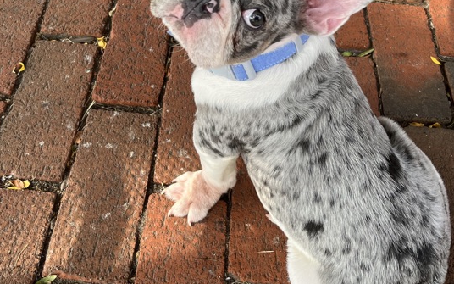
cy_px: -16
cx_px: 226
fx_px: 458
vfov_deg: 31.2
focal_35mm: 37
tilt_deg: -42.9
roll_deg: -10.0
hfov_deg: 52.7
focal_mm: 5.1
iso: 40
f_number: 1.6
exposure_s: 1/250
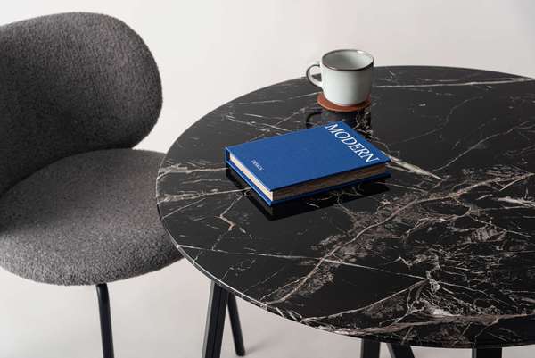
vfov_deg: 16.7
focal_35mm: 82
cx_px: 268
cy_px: 179
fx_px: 1219
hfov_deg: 24.7
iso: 250
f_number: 8
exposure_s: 1/160
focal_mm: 82
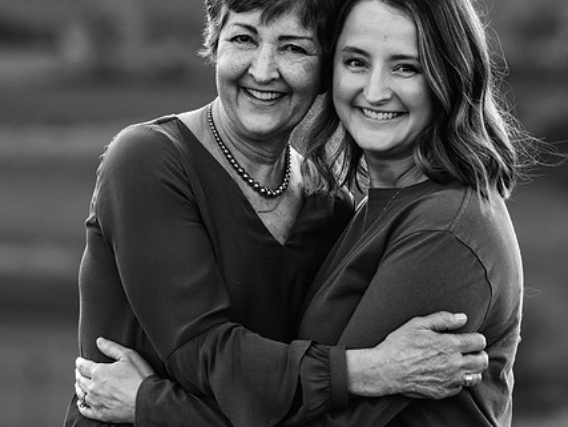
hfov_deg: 8.4
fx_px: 3859
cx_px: 267
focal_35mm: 235
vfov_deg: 6.3
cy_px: 140
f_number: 4
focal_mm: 160
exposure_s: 1/160
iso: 500
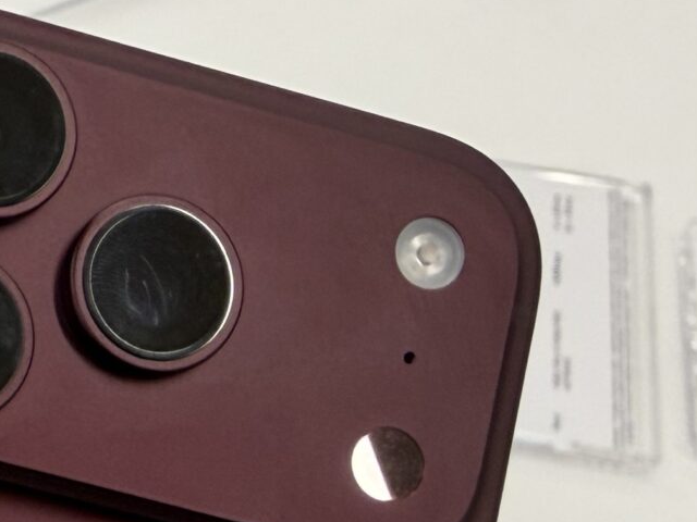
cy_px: 793
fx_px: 1933
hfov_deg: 18.1
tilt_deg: -56.8
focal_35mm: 96
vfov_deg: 14.3
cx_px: -368
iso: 80
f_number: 2.2
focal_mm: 2.22
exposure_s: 1/100
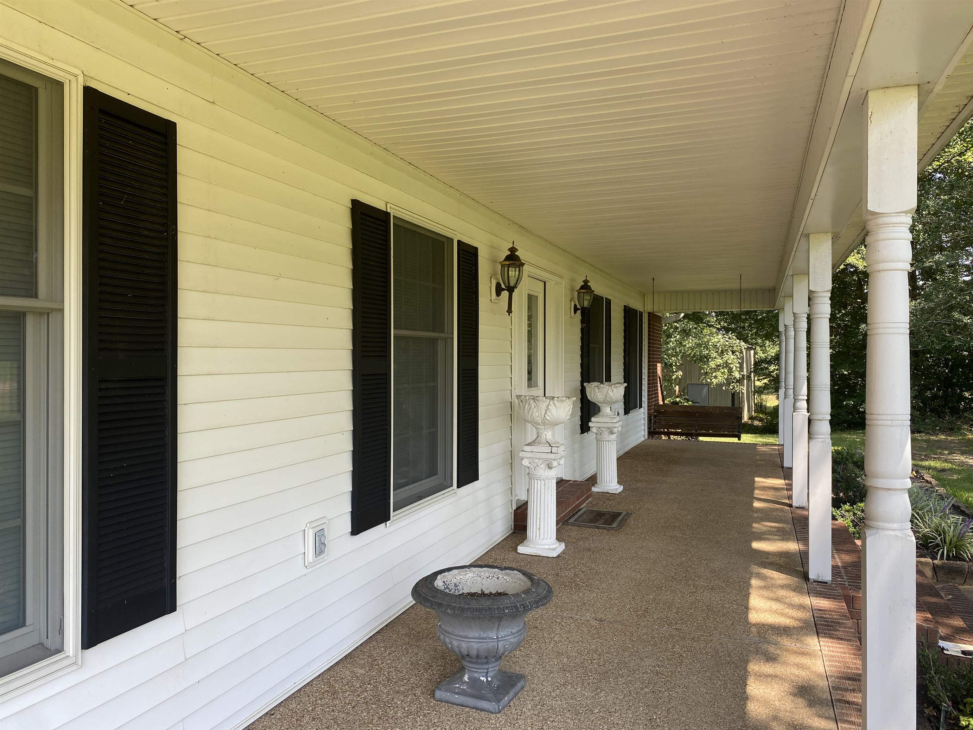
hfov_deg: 67.3
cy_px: 365
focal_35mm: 26
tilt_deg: -0.1
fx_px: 731
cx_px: 486
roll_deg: -1.2
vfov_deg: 53.1
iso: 32
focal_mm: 4.25
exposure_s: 1/415
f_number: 1.8
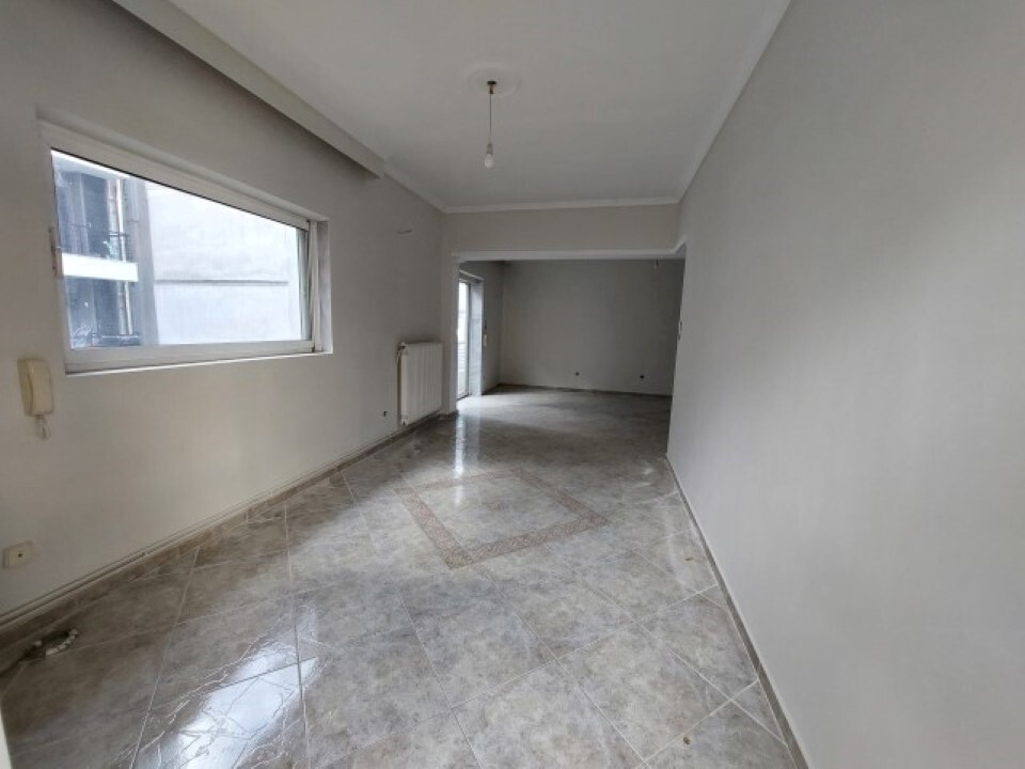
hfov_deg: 106.2
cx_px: 512
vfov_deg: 89.9
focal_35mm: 13
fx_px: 385
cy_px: 384
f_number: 2.2
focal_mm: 1.74
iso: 50
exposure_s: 1/50
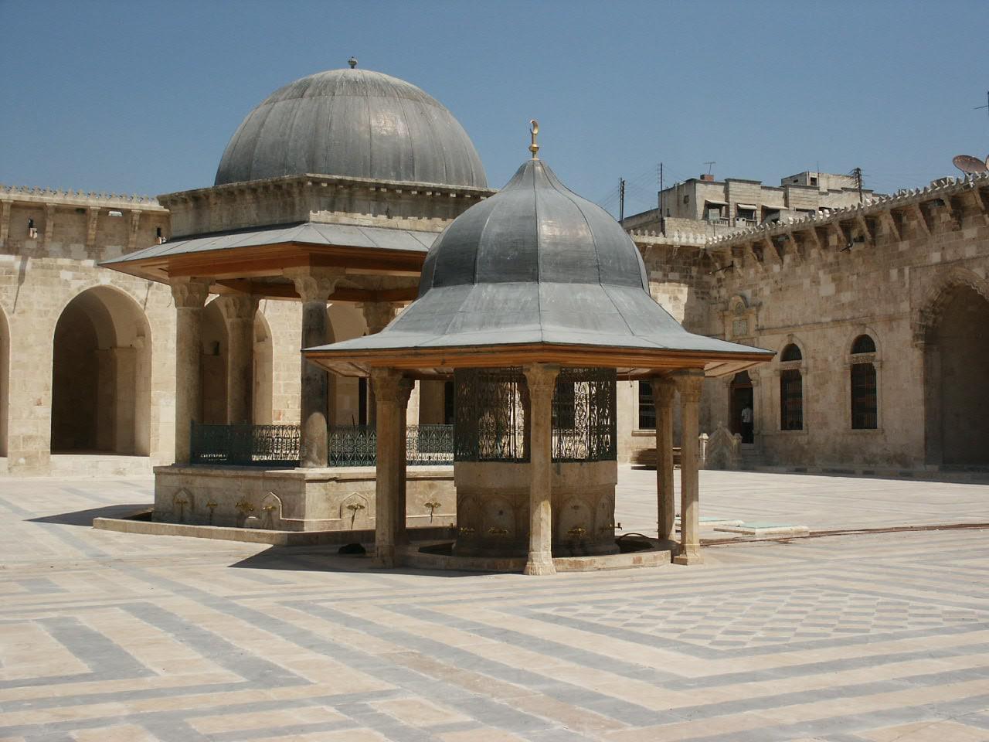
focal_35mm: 44
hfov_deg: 42.9
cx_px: 494
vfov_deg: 32.9
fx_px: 1257
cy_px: 371
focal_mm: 9.24
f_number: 8
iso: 64
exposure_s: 1/500
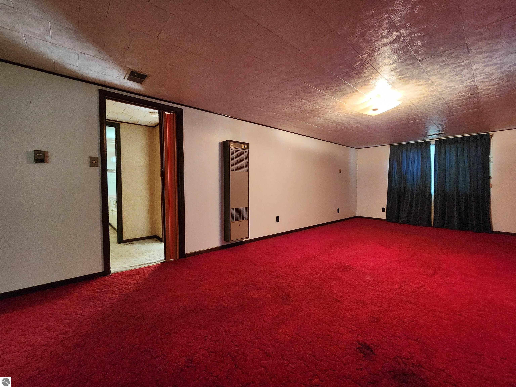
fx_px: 194
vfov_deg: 89.9
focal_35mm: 13
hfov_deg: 106.2
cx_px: 258
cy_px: 194
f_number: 2.2
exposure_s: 1/24
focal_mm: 2.2
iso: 640
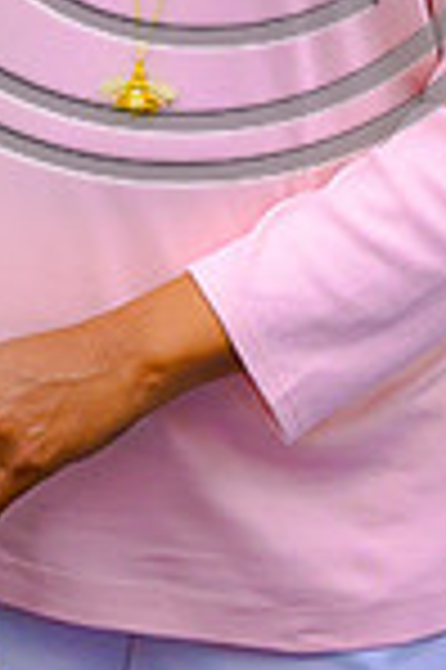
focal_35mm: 317
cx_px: 180
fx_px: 5904
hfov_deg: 4.3
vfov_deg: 6.4
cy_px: -234
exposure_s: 1/125
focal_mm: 70
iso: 800
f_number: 2.8
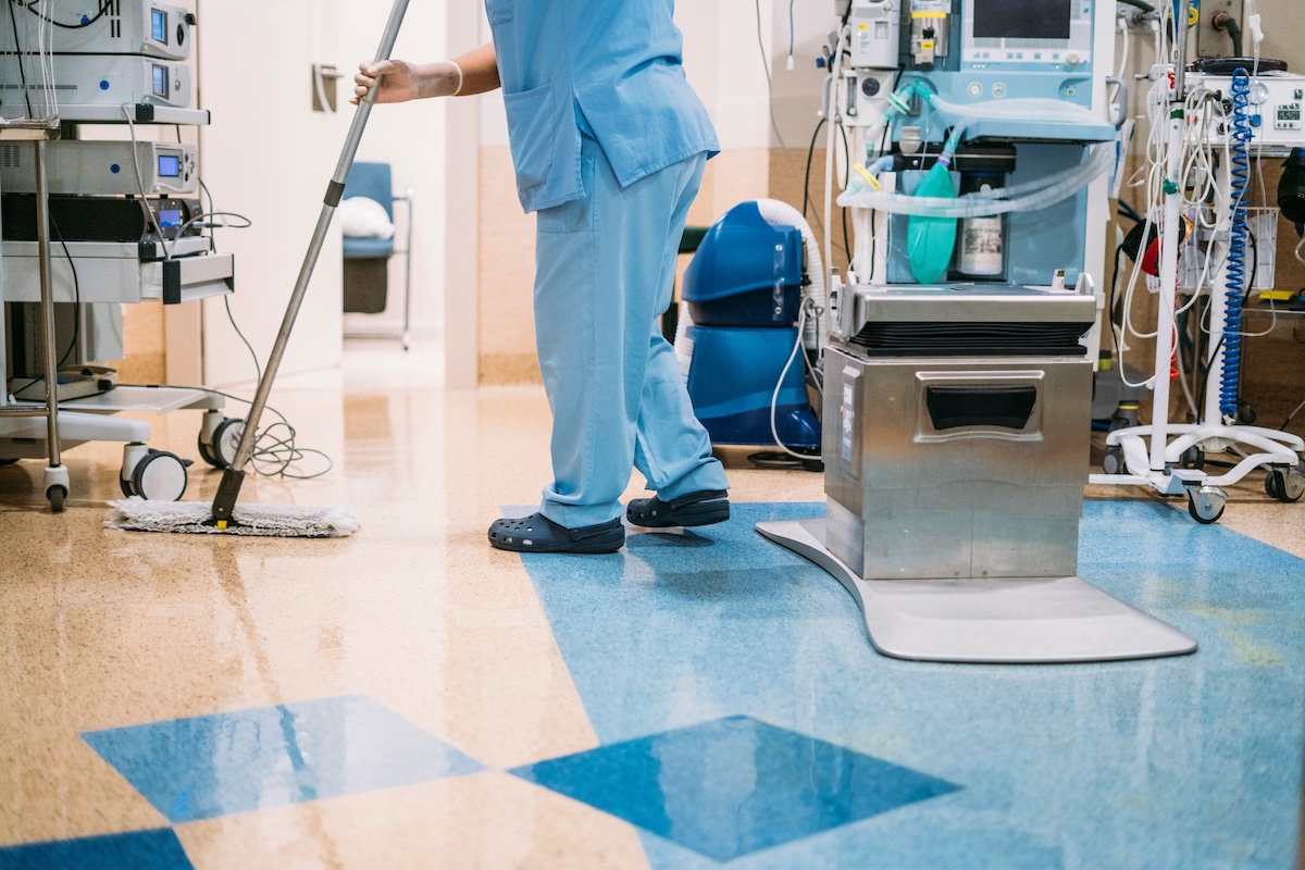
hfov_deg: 39.6
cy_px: 435
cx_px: 652
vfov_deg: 27.0
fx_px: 1812
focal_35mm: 50
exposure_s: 1/400
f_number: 2
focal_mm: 50
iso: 1250
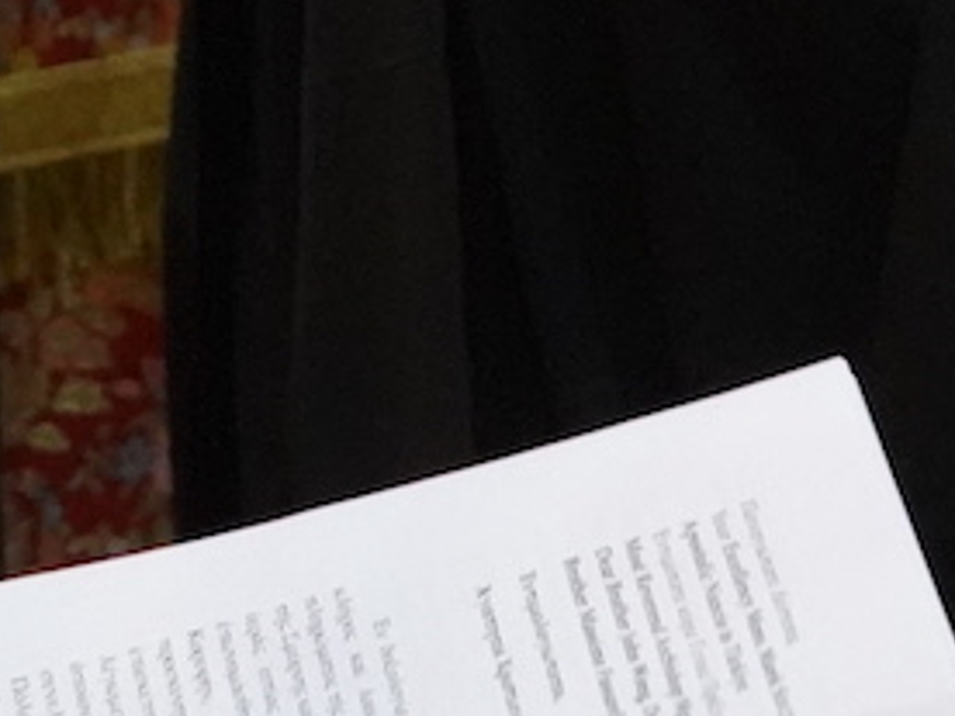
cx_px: 201
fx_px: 6097
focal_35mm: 221
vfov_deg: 6.4
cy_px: -934
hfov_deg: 8.9
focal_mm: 33
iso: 16000
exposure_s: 1/100
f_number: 5.6
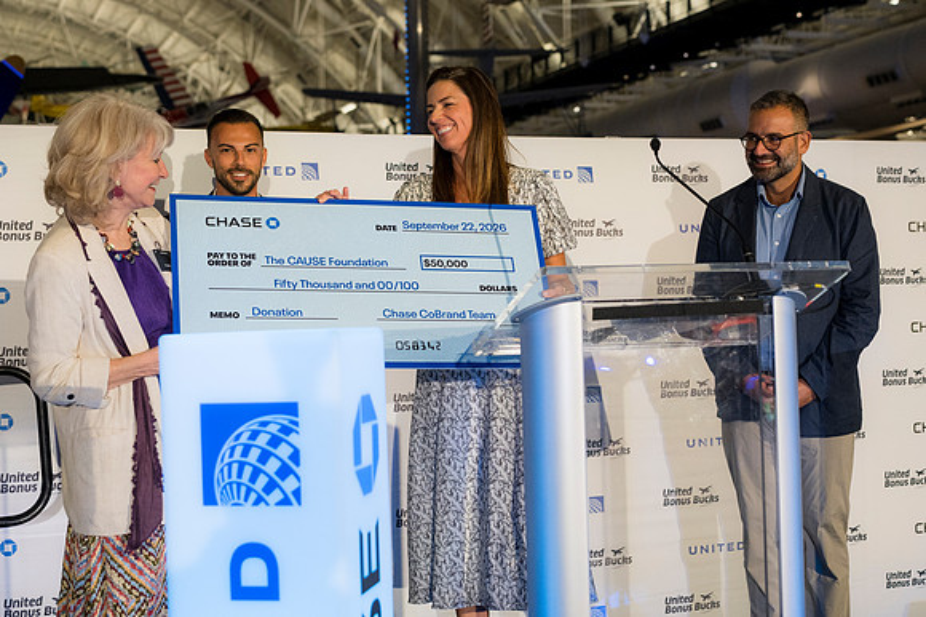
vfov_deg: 26.0
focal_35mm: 52
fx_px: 1337
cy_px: 308
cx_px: 463
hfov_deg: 38.2
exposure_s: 1/200
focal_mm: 35
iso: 900
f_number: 2.8
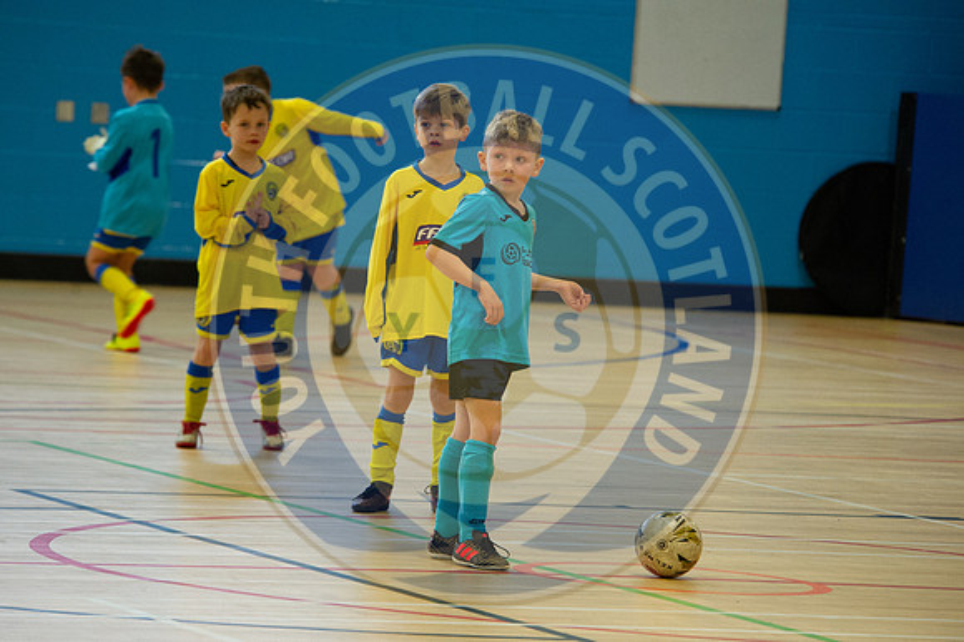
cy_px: 340
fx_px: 6514
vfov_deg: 5.6
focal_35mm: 243
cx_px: 462
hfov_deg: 8.5
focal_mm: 230
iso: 5000
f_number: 5.6
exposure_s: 1/200
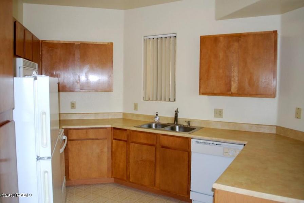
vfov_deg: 48.0
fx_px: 228
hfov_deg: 67.3
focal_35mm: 27
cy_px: 102
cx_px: 152
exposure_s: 1/60
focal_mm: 18
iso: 200
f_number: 3.5
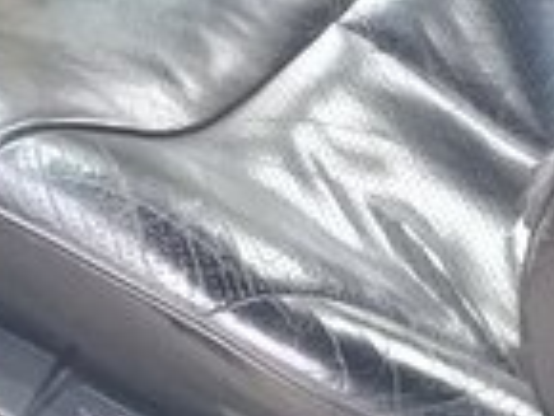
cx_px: -80
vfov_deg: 9.8
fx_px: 2258
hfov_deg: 13.7
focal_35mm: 141
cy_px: -406
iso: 50
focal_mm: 3.3
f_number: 2.2
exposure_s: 1/50
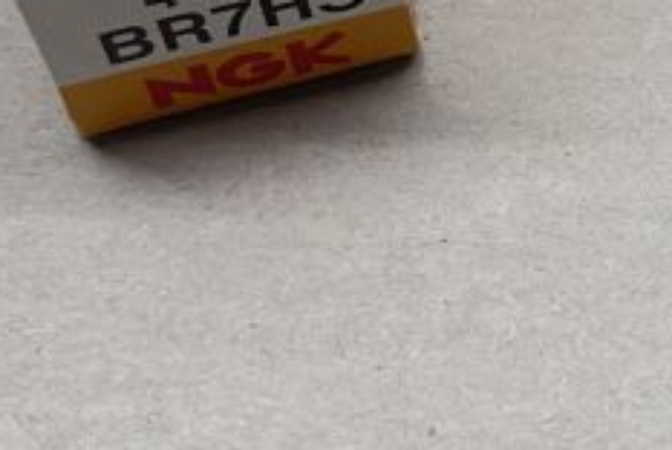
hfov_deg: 14.2
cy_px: -208
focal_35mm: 139
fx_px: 2598
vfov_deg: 9.6
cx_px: 839
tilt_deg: -53.4
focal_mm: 4.2
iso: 50
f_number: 1.6
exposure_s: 1/100
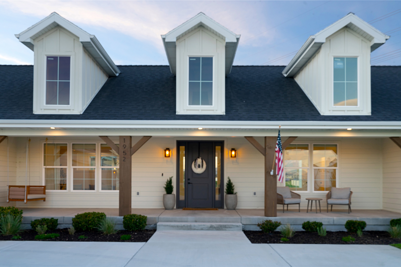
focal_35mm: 31
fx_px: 345
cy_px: 134
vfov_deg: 42.3
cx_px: 200
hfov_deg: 60.3
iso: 400
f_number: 9
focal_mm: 31
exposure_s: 1/10
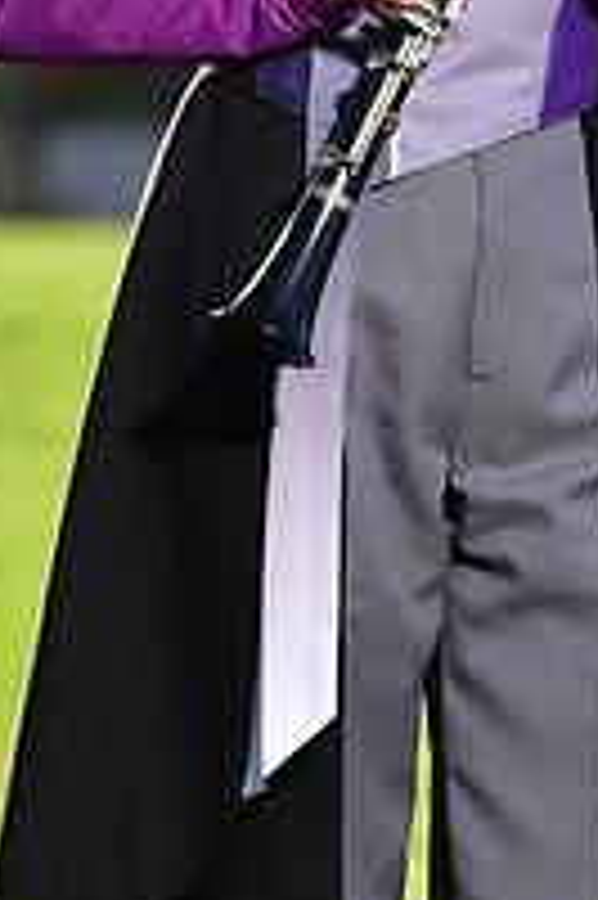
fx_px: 13028
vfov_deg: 3.9
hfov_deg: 2.6
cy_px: -248
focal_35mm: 522
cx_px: 479
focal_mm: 180
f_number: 5.6
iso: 80
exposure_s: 1/250
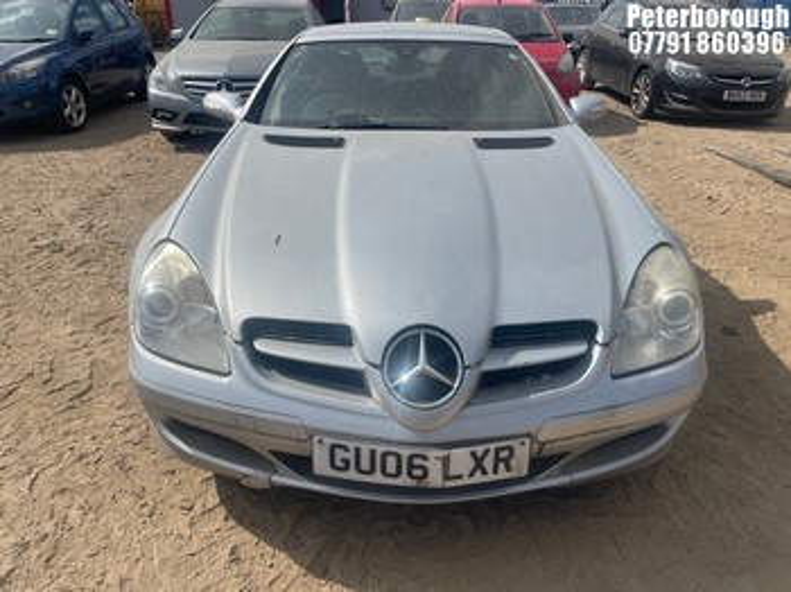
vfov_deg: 53.0
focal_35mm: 26
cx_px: 396
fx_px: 594
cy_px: 296
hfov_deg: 67.3
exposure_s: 1/6494
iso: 32
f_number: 1.6
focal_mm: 4.2
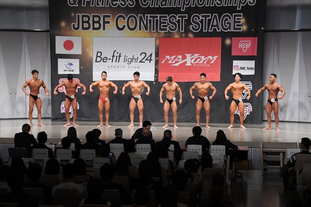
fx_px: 622
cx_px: 156
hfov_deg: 28.1
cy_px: 104
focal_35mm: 72
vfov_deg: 18.9
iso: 6400
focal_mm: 48
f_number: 5.6
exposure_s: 1/400
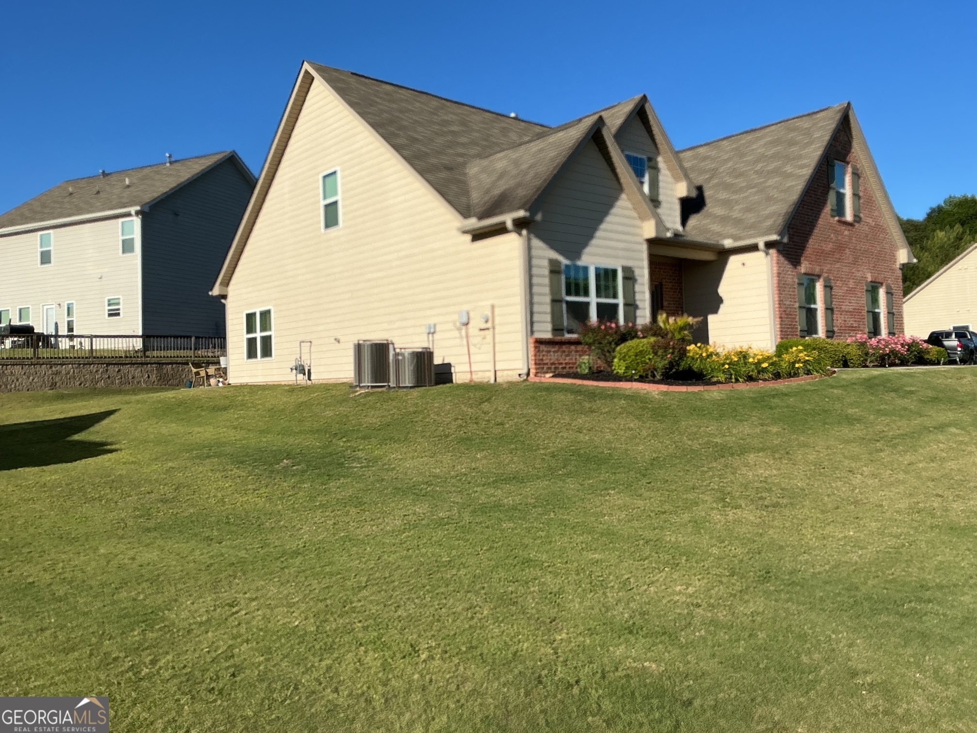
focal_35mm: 29
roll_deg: +3.3
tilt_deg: -1.7
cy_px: 366
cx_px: 488
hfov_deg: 61.7
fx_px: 818
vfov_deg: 48.2
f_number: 1.8
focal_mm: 3
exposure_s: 1/2427
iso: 25
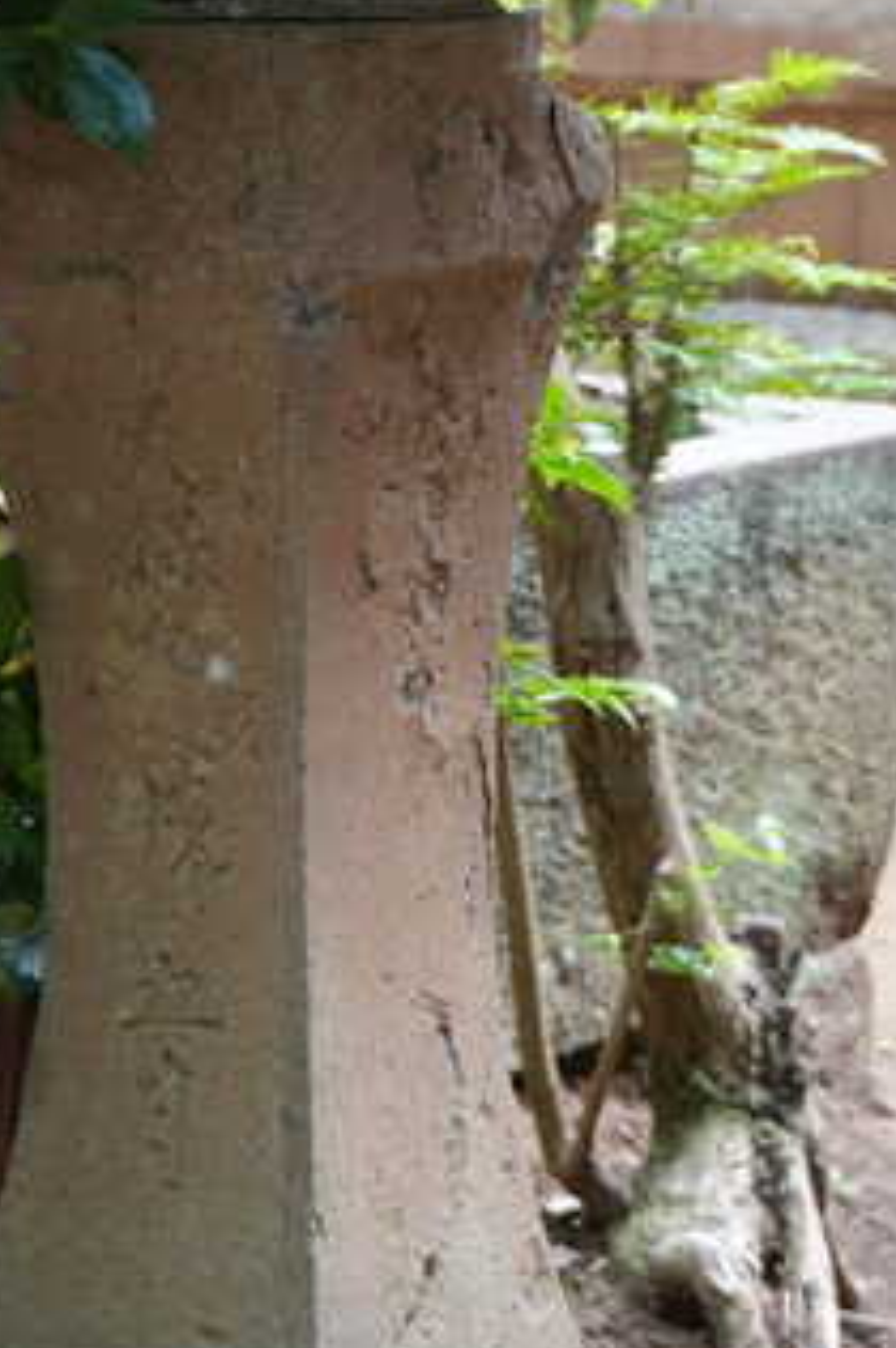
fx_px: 5462
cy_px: 354
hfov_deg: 9.3
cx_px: 124
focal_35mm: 146
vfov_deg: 14.0
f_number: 4.5
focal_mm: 30
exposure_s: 1/160
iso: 800
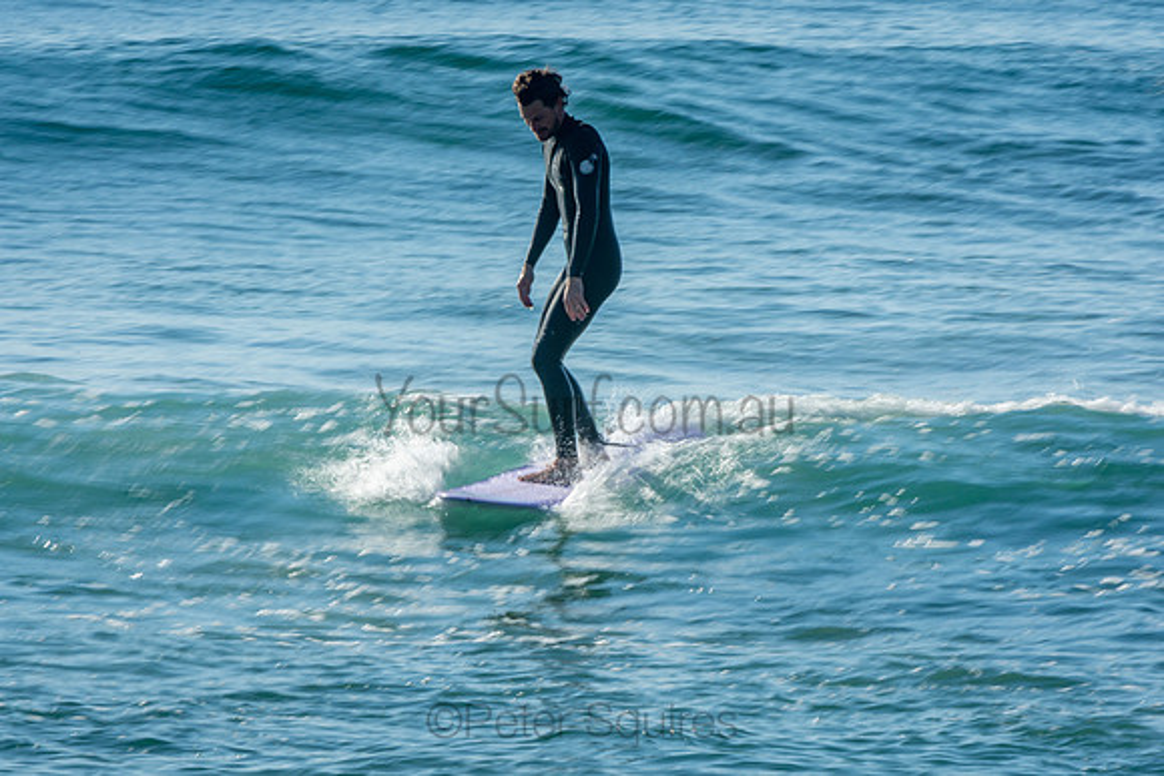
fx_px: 15523
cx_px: 582
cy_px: 388
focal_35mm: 480
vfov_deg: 2.9
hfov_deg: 4.3
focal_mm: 320
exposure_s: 1/30
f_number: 25
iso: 100
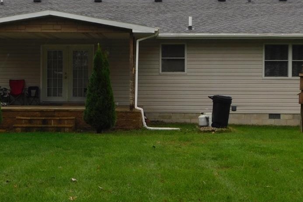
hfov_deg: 22.5
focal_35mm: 90
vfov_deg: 15.2
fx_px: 757
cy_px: 98
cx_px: 104
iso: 125
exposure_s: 1/125
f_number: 3.6
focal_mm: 7.1
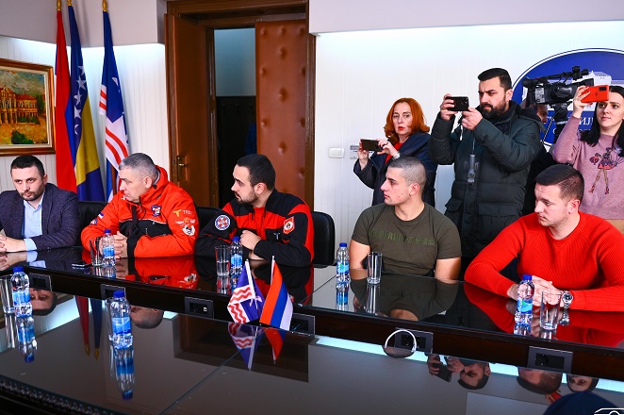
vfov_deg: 44.8
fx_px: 502
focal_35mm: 29
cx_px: 331
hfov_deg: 63.7
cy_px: 228
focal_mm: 24
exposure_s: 1/250
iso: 800
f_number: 2.8
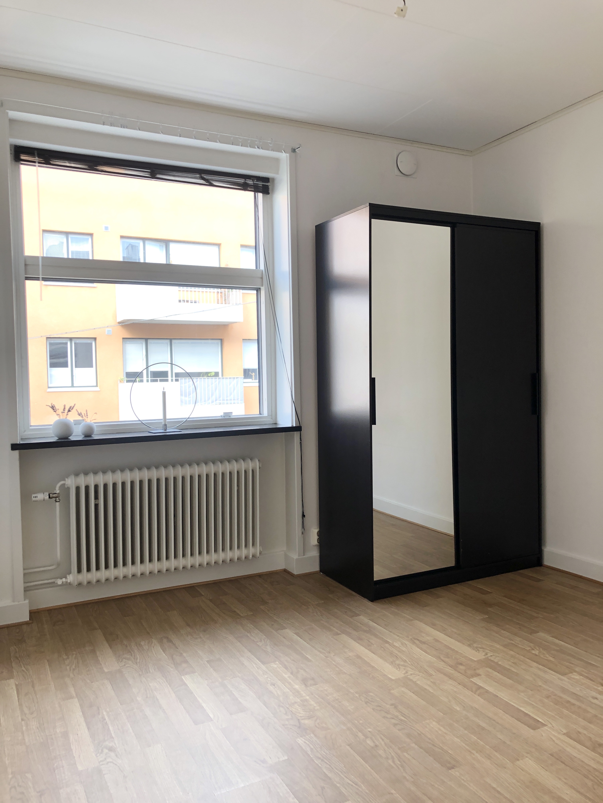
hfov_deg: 49.7
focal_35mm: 28
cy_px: 402
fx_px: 650
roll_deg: +0.8
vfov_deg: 63.4
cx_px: 302
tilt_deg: -2.5
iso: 50
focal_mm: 3.99
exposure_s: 1/120
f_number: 1.8
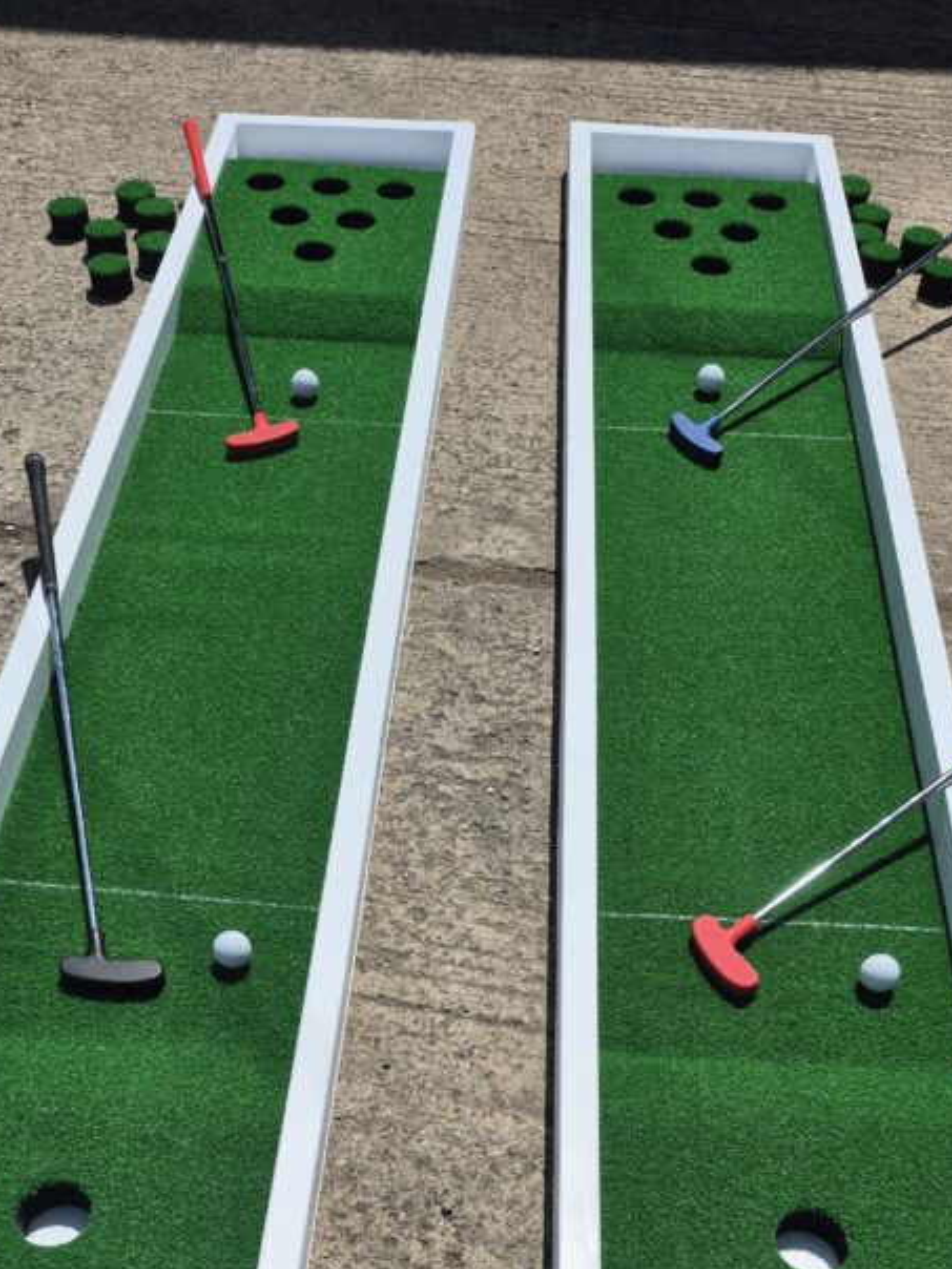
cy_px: 1074
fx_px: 1430
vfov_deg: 44.7
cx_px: 441
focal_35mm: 39
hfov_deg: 36.8
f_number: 1.8
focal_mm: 5.4
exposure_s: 1/5296
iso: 25
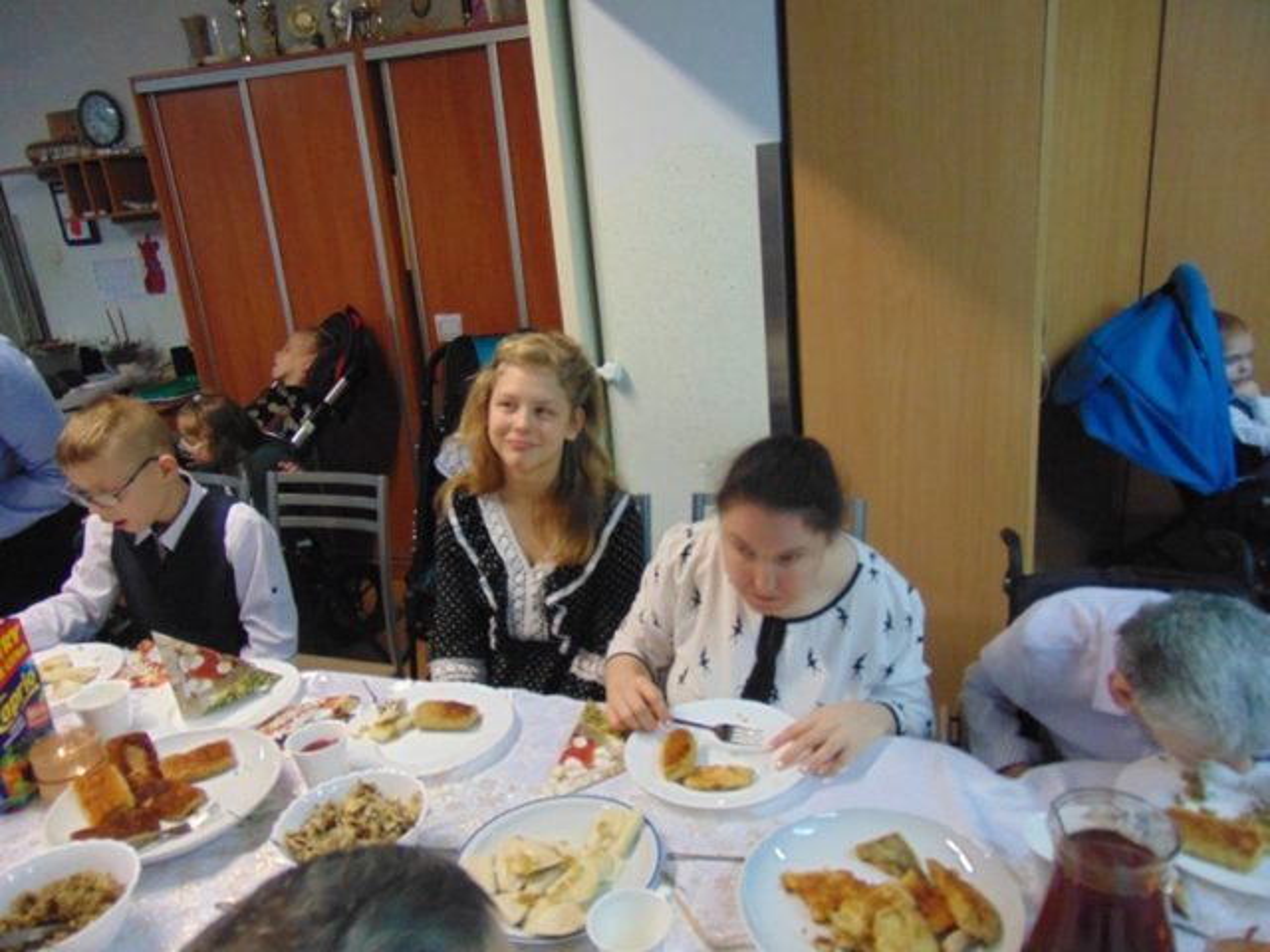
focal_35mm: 25
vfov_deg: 54.9
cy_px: 476
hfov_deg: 69.4
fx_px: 917
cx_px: 635
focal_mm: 4.5
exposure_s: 1/30
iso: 400
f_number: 3
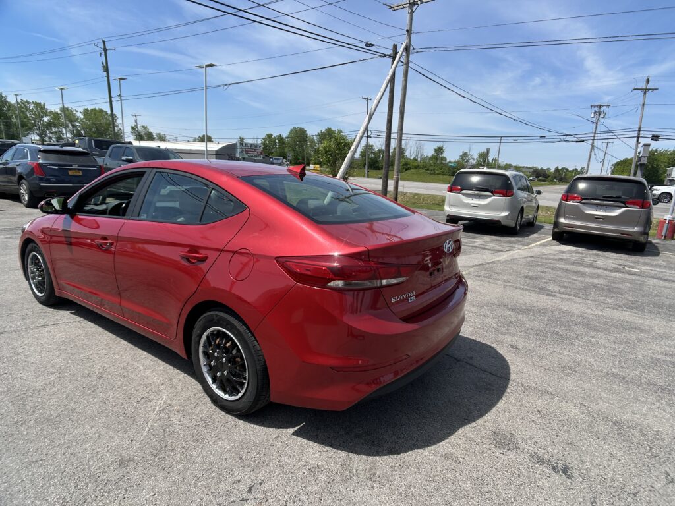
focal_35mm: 26
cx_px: 338
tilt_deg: -13.0
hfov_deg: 67.3
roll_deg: -2.8
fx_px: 507
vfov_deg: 53.1
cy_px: 253
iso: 50
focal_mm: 5.7
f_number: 1.5
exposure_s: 1/3831
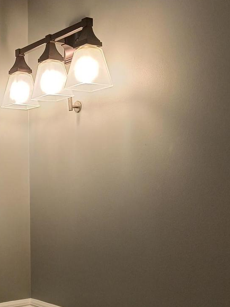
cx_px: 28
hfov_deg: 25.0
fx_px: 505
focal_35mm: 57
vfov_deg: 33.1
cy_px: 231
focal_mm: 4
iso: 125
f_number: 1.8
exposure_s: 1/60
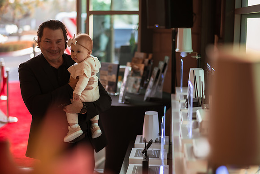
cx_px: 130
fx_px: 419
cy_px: 87
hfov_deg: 34.5
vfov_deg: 23.4
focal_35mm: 58
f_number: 1.4
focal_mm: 58
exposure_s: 1/200
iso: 125
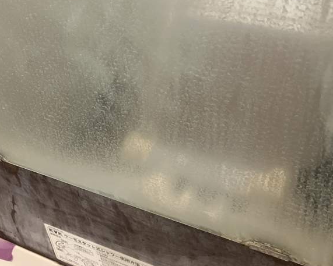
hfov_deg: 37.4
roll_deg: +9.2
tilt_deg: -37.7
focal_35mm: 49
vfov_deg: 30.2
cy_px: 56
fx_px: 483
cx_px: 96
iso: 250
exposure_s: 1/50
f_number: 1.8
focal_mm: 3.99
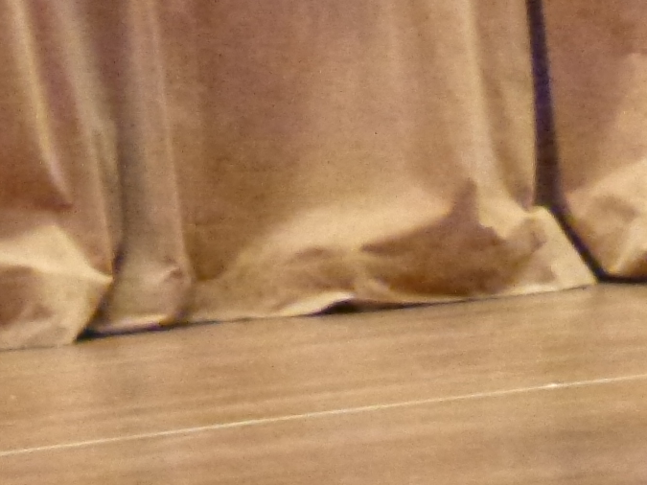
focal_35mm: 459
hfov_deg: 4.3
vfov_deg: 3.2
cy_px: -243
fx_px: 8578
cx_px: 531
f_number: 5.1
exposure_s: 1/60
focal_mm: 21.7
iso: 1600
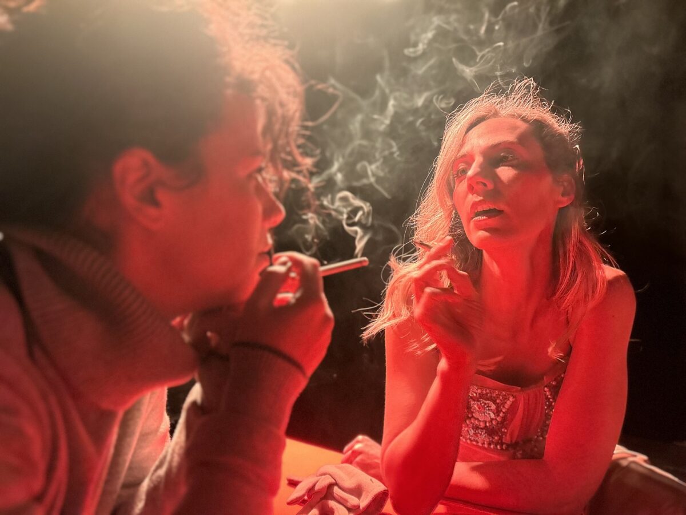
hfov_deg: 67.3
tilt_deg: +3.7
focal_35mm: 26
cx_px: 343
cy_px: 258
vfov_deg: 53.1
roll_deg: +1.0
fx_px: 515
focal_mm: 5.7
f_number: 1.5
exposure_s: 1/50
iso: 500
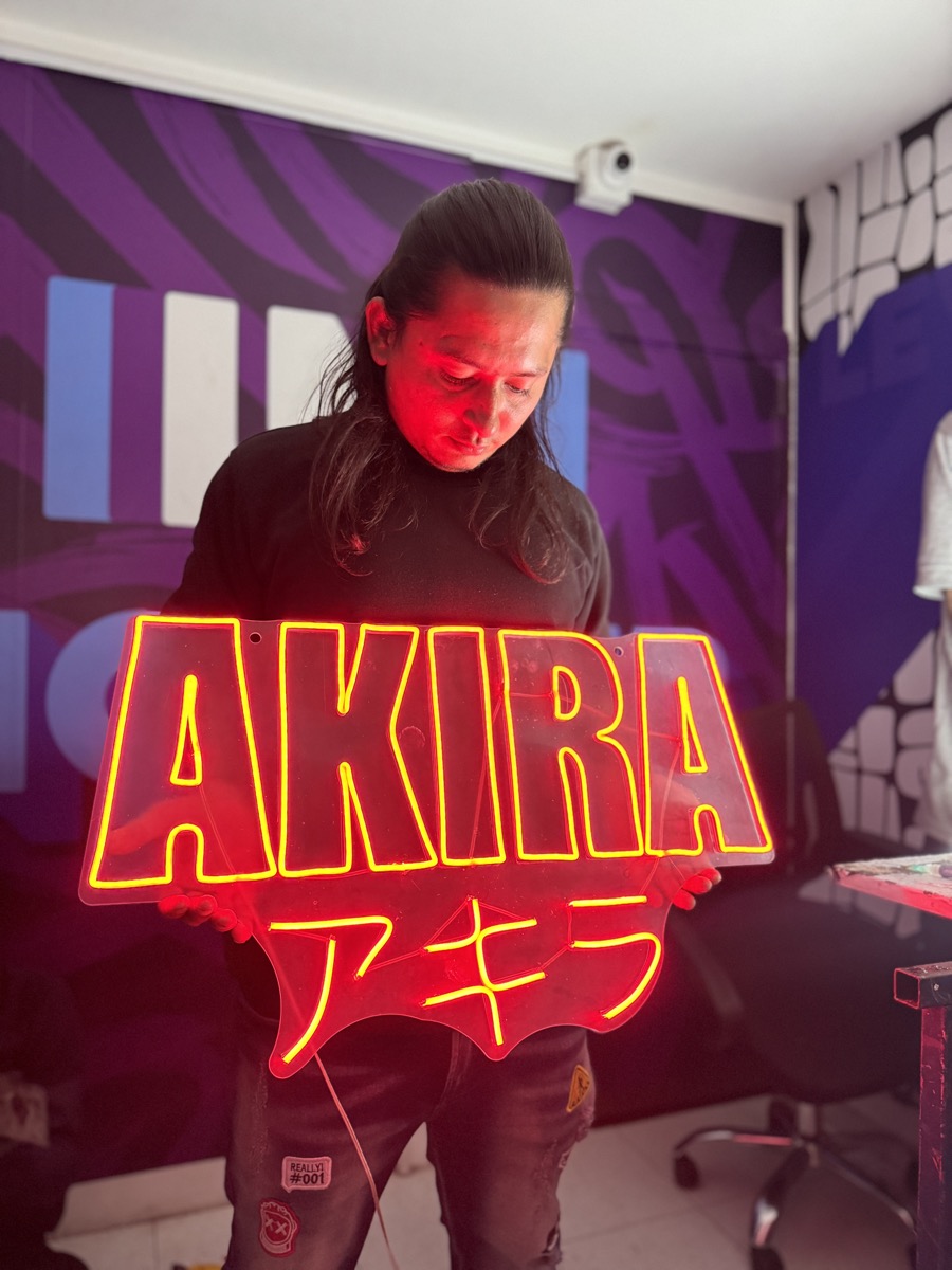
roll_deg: -0.6
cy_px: 635
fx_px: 880
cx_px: 476
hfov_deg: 56.8
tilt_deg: +1.0
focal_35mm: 24
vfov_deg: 71.6
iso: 500
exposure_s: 1/60
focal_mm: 6.76
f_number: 1.78
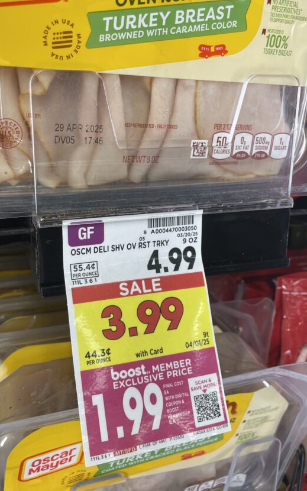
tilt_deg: -12.3
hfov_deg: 37.1
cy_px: 206
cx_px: 122
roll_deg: -1.4
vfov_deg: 56.4
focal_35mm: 34
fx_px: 455
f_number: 1.6
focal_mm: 4.2
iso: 50
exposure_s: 1/121
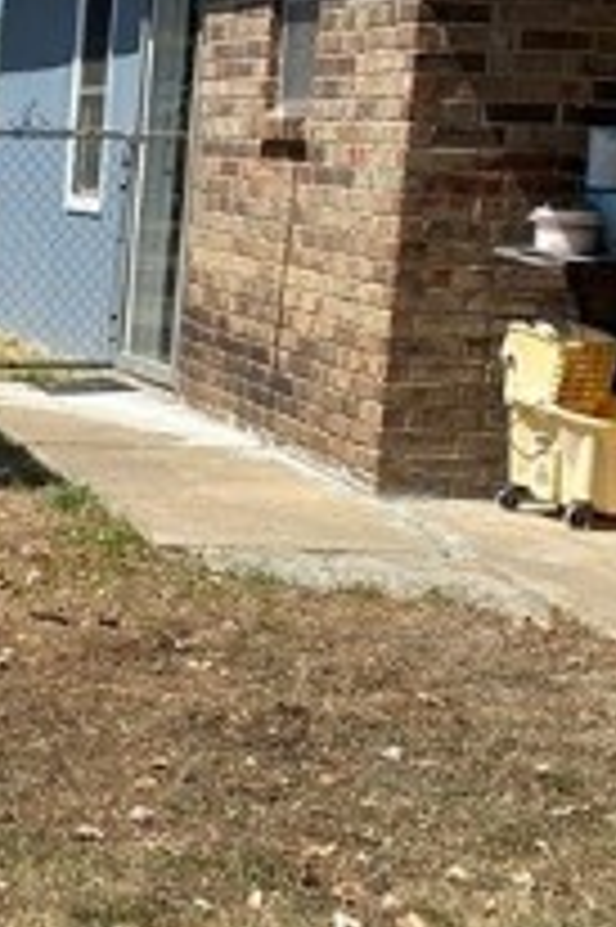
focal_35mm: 101
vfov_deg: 20.2
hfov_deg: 12.6
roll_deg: -3.1
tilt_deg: -7.8
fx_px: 2596
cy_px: 500
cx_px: -387
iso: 32
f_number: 1.8
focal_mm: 4.25
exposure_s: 1/2315
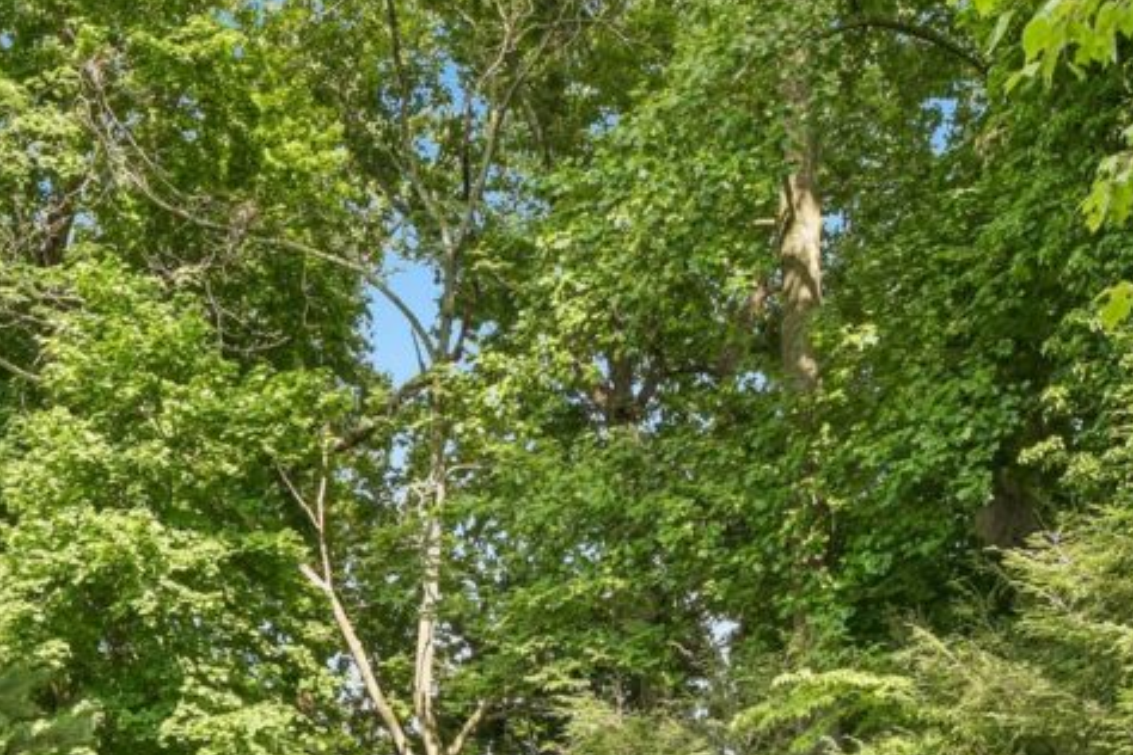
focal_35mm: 54
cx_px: 478
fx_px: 1699
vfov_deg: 21.7
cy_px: 1073
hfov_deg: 36.8
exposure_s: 1/80
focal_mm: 16
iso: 250
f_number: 9
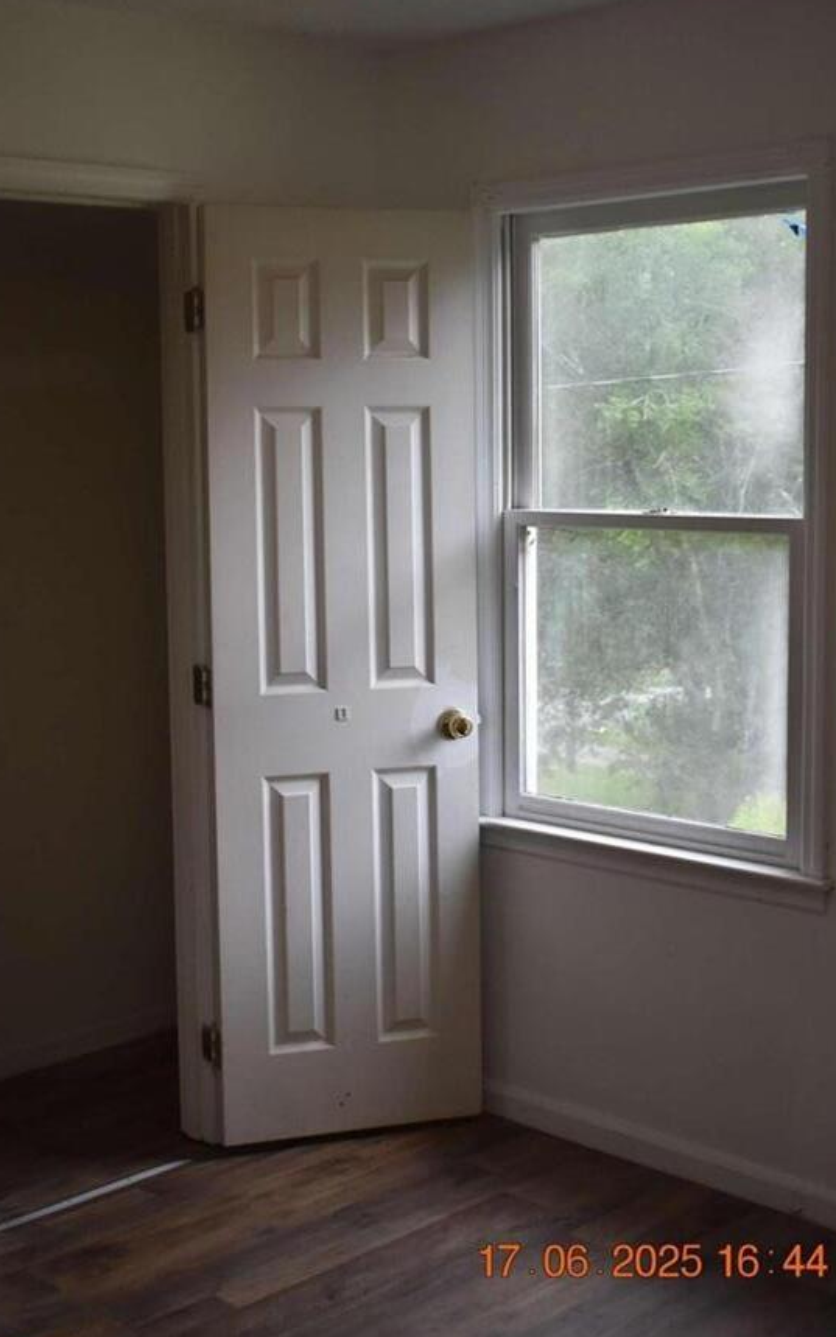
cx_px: 361
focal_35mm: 51
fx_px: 1859
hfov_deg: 25.3
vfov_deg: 39.6
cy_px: 630
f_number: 4.2
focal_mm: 28
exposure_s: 1/125
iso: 800
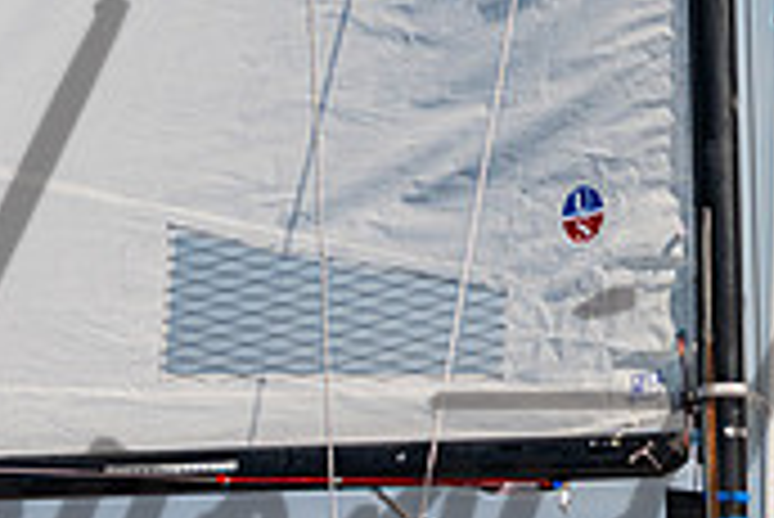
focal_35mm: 722
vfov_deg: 1.9
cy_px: 507
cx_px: 171
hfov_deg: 2.9
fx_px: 15536
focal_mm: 200
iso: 320
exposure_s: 1/3200
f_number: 5.6
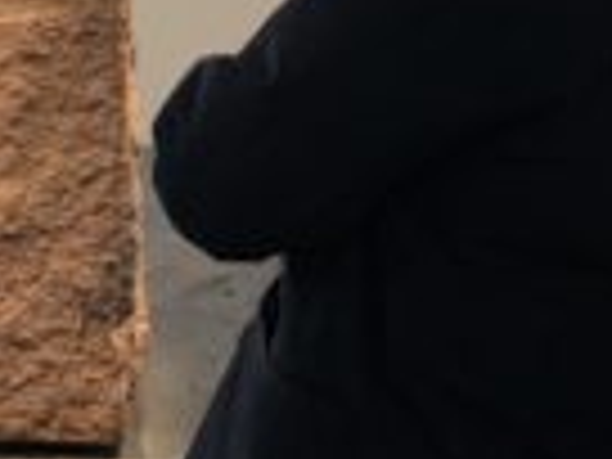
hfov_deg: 21.0
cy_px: -90
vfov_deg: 16.5
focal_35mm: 86
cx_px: -148
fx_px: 1520
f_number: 1.8
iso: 64
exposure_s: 1/100
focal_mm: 4.25
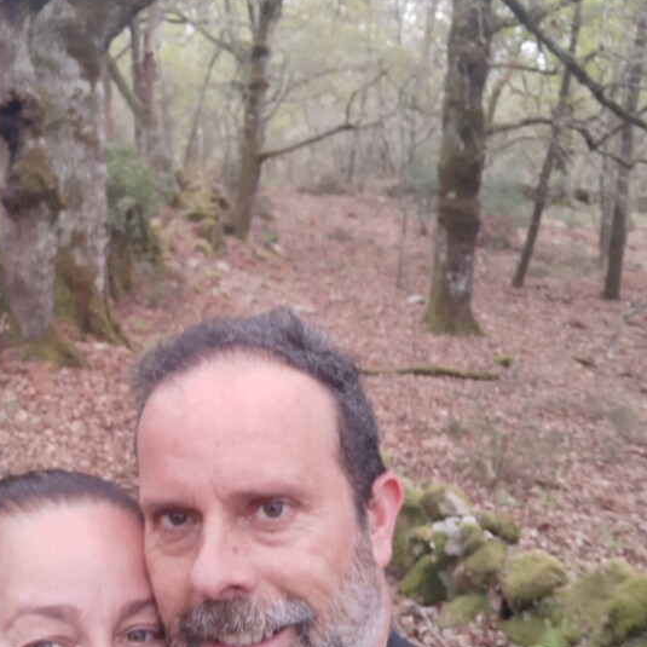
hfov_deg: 37.8
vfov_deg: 38.3
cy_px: 331
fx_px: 930
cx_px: 203
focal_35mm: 44
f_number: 2
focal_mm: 3.89
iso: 200
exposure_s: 1/60
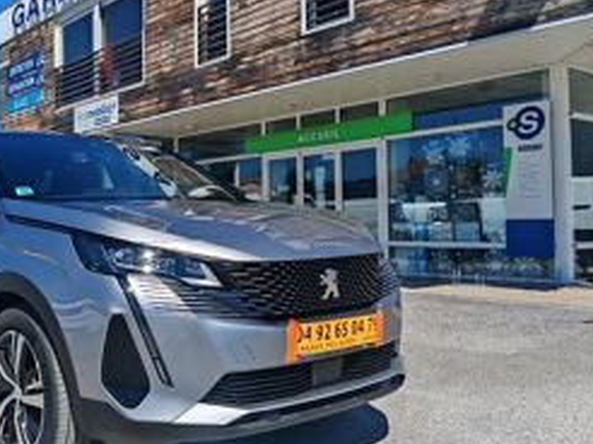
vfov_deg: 35.0
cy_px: 188
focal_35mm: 41
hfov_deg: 45.1
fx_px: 702
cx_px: 198
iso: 50
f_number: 2
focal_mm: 1.82
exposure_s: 1/1200
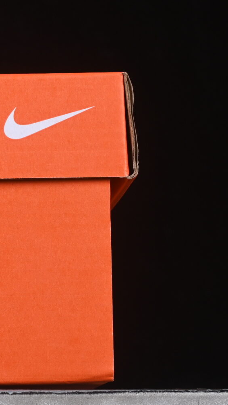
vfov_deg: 10.8
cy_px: 171
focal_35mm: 200
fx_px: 2149
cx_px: -180
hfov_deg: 6.0
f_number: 8
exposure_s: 1/80
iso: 160
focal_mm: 50
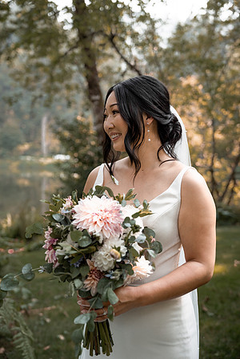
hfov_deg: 34.2
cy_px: 180
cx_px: 120
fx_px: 390
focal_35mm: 39
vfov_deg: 49.6
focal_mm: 39
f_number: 2.8
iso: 320
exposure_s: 1/800
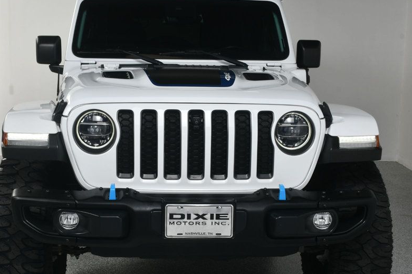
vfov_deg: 22.9
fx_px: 675
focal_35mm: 59
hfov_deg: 33.9
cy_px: 166
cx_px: 185
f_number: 13
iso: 100
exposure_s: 1/160
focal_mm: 30
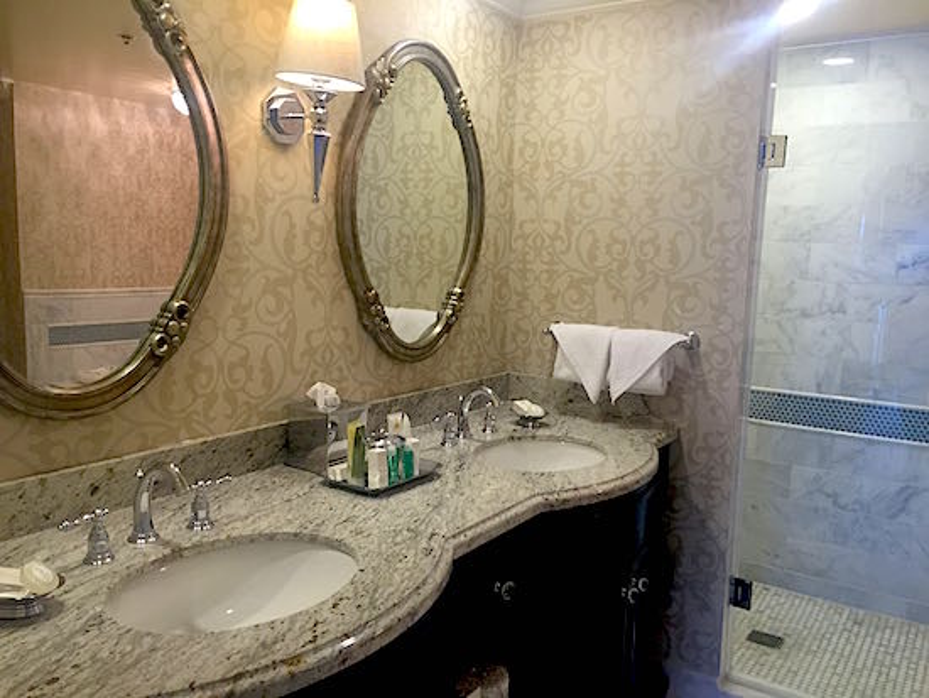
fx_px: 779
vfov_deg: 48.3
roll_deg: -2.3
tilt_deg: -6.9
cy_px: 349
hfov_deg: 61.6
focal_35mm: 29
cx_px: 464
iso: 100
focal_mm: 4.15
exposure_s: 1/30
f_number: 2.2
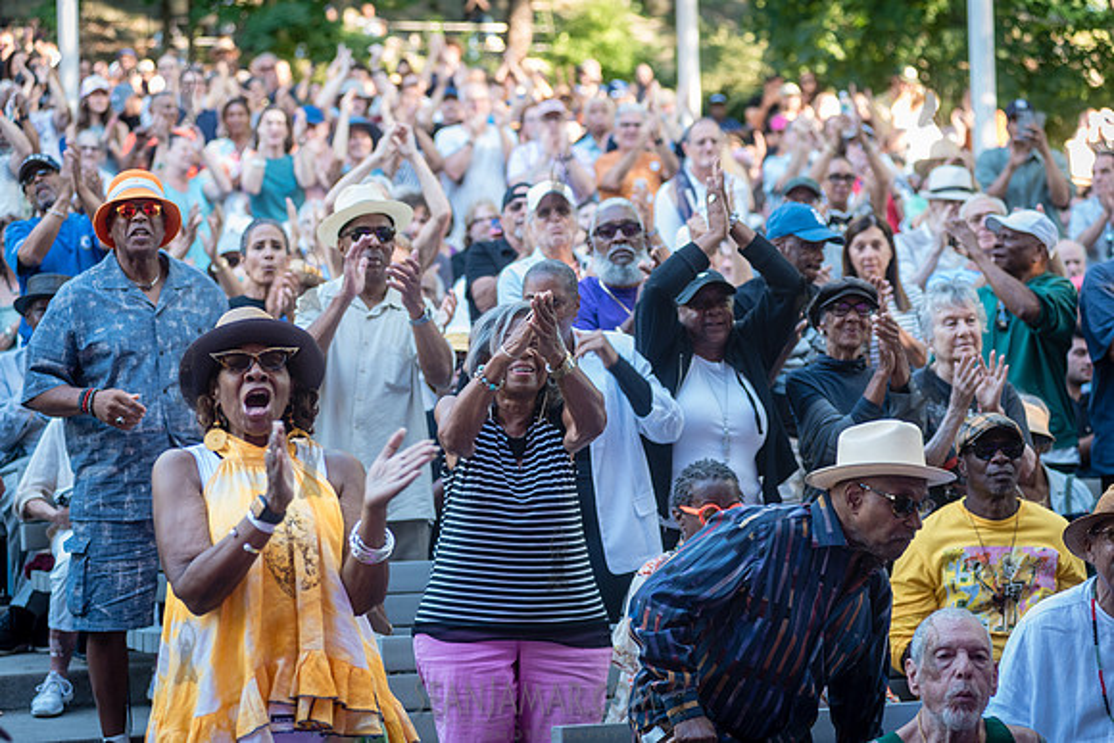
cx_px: 557
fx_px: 2662
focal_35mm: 86
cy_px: 372
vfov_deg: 15.9
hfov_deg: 23.6
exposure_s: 1/160
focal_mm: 86
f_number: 3.5
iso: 800
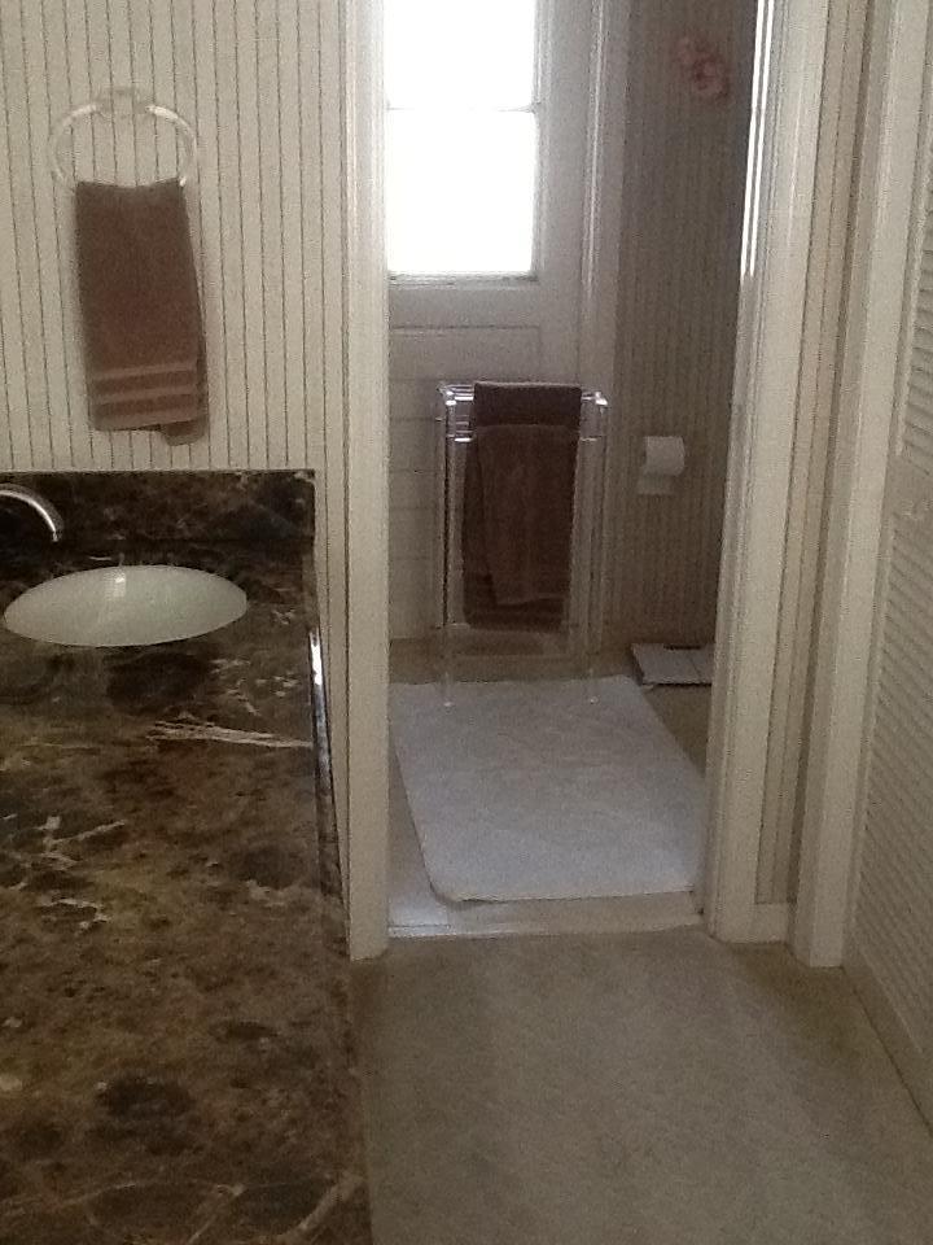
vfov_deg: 42.9
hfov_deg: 32.9
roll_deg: -2.7
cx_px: 466
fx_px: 1581
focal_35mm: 44
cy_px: 622
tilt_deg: -19.4
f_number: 2.4
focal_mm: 2.03
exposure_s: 1/30
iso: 250
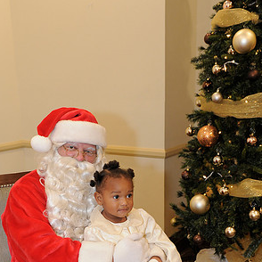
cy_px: 221
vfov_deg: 31.7
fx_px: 445
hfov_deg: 32.8
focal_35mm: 52
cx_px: 127
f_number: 4
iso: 1600
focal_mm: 31
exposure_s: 1/100
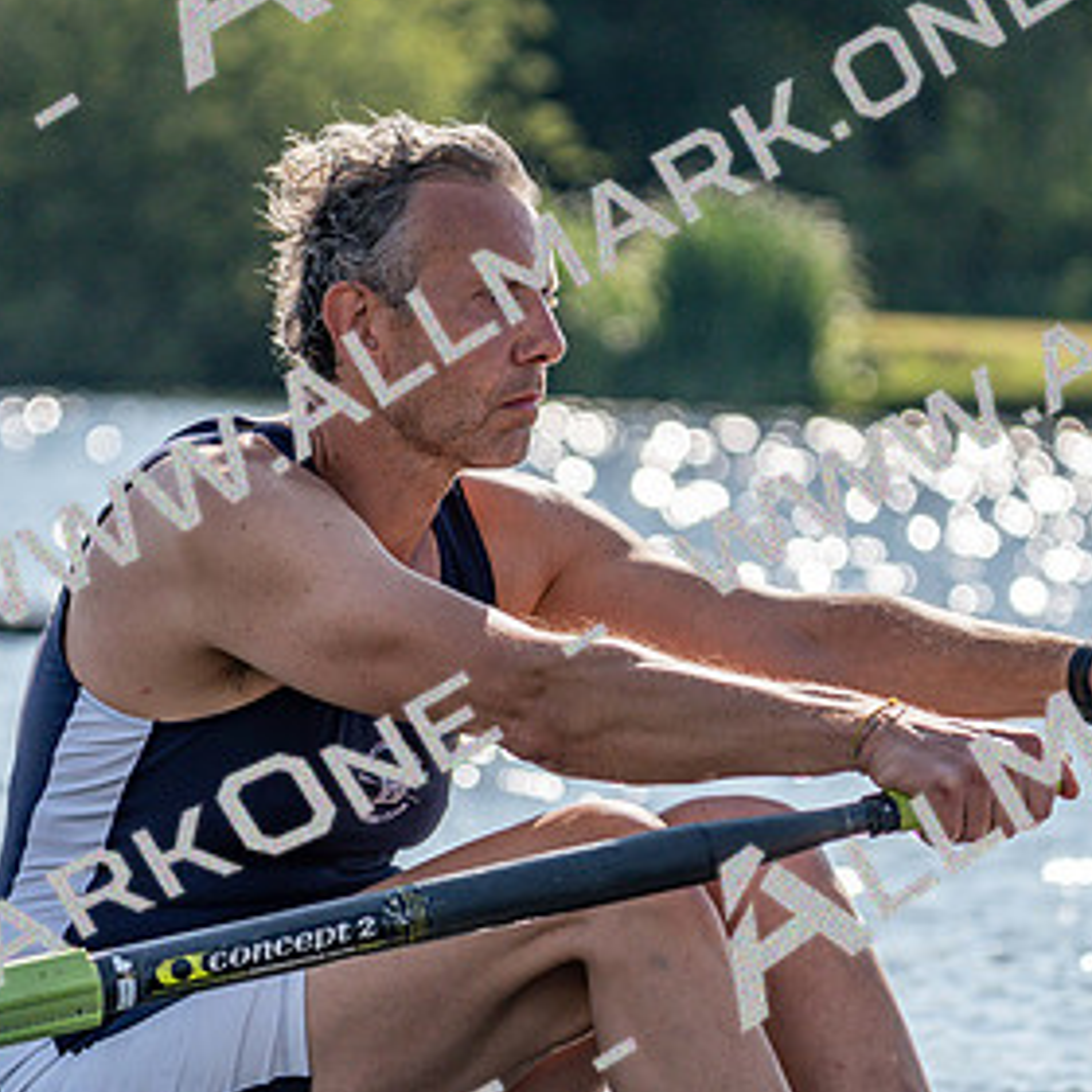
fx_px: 12563
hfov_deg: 5.0
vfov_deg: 5.0
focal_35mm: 352
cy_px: 661
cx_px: 386
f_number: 5.6
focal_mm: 200
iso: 200
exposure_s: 1/1600
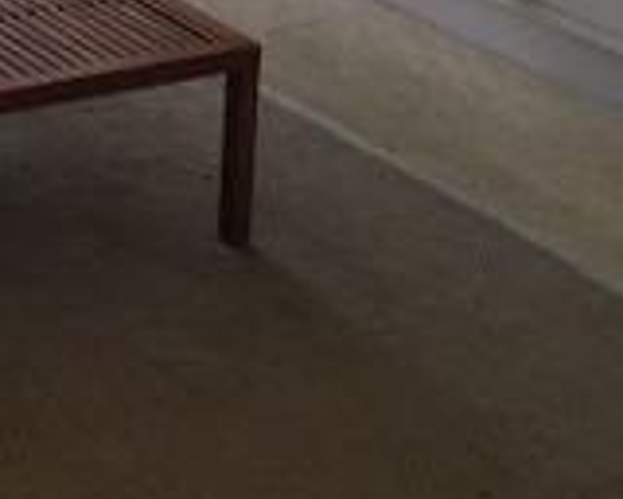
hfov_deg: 16.7
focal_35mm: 106
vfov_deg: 13.3
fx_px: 1954
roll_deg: -0.6
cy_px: -347
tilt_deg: -11.5
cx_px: -265
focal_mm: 4.15
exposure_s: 1/120
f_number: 2.2
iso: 50
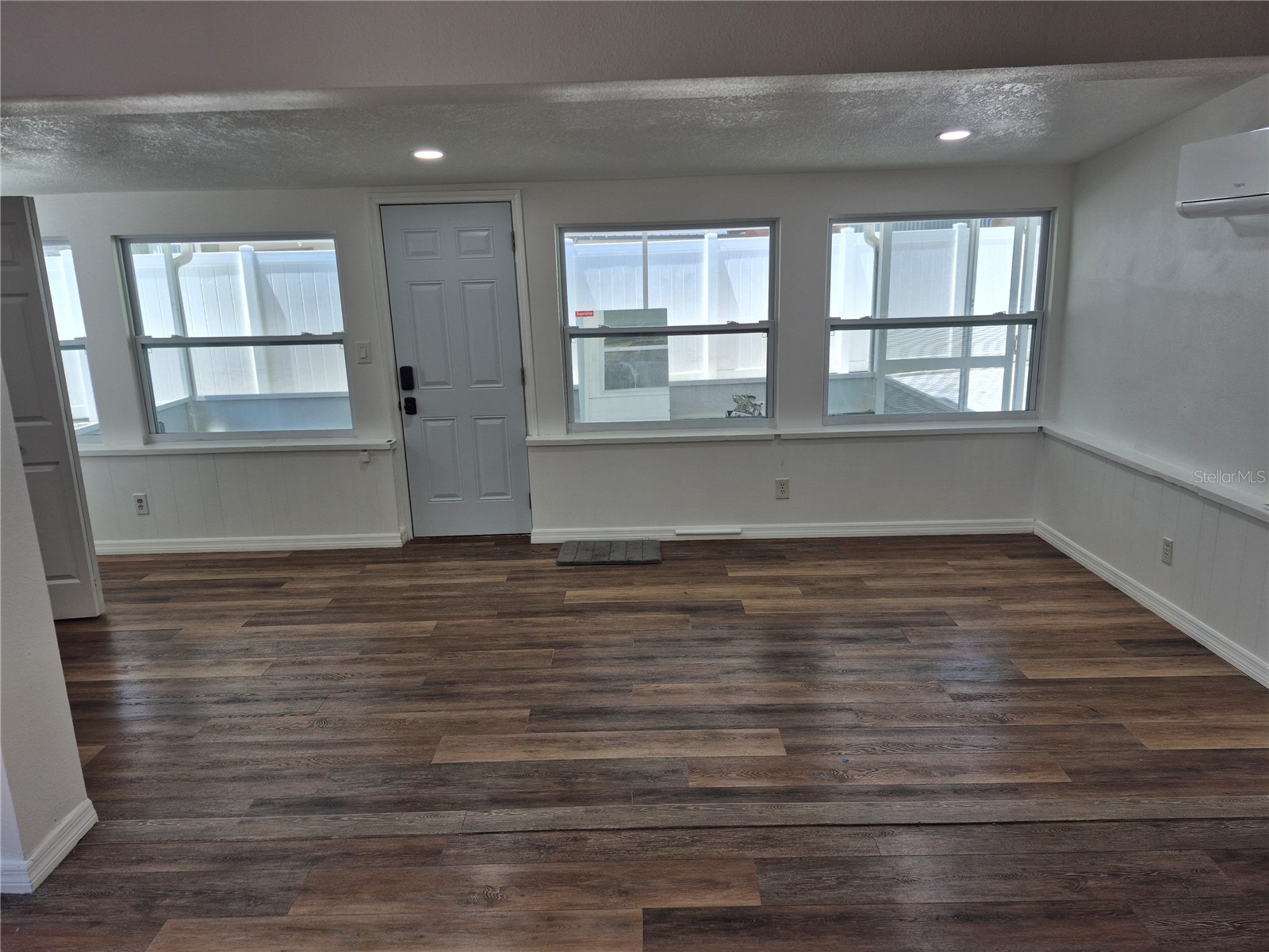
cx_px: 634
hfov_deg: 73.9
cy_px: 476
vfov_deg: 58.9
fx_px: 843
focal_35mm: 23
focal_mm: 5.4
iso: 25
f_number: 1.8
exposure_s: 1/153
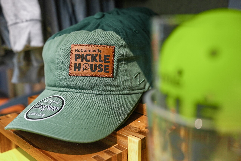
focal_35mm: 35
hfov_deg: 54.4
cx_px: 120
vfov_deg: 37.9
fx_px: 234
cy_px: 80
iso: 1250
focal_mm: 35
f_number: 4
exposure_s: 1/60
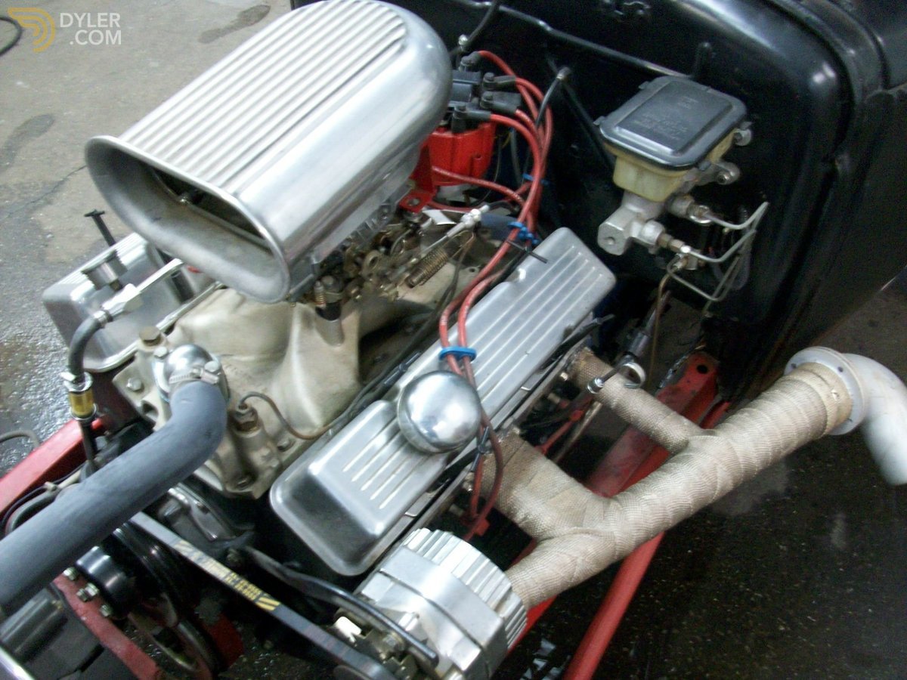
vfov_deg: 41.8
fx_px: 891
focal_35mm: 34
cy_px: 340
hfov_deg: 54.0
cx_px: 454
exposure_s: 1/5.79
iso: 160
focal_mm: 5.7
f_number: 2.8
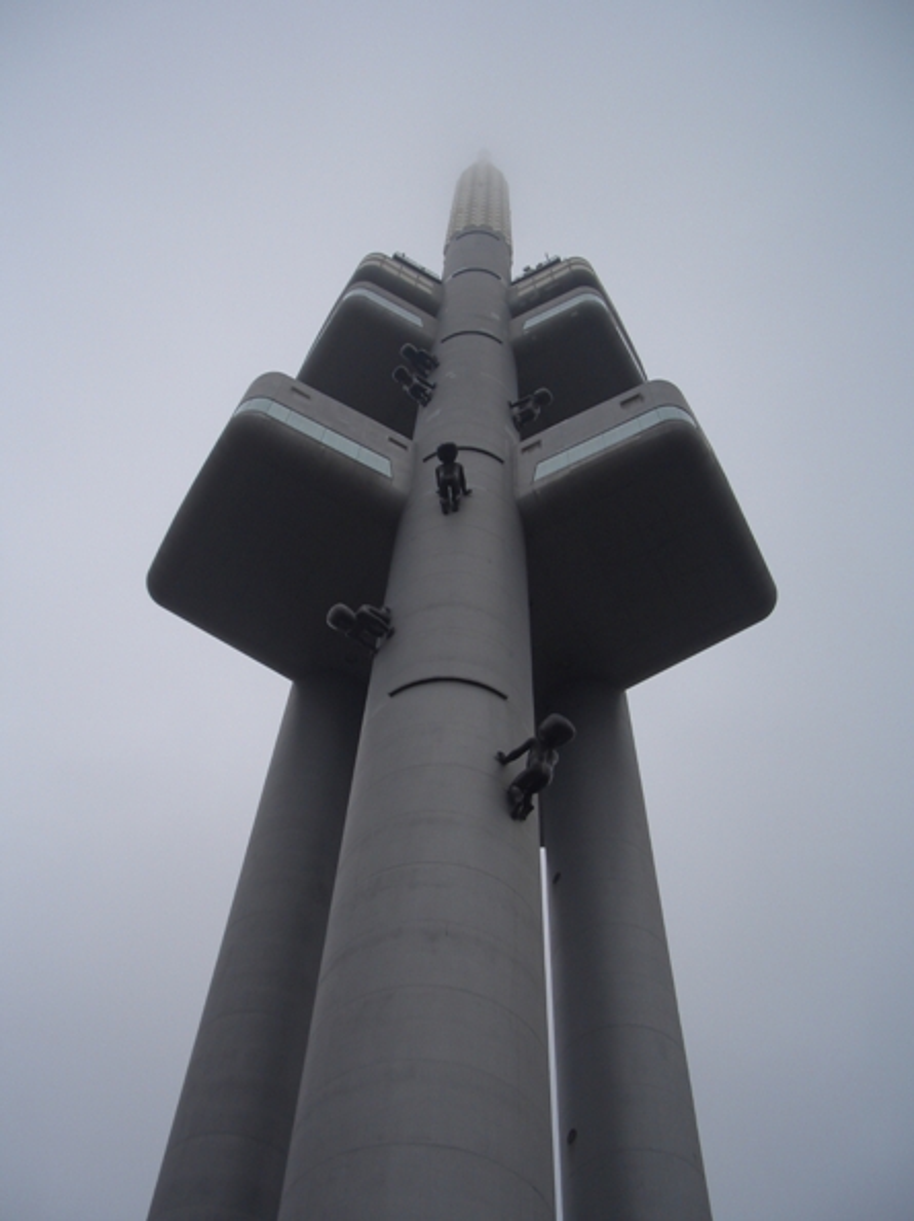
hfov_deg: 40.7
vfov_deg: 52.6
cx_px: 457
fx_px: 1233
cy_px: 610
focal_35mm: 35
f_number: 2.6
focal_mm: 5.8
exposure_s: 1/400
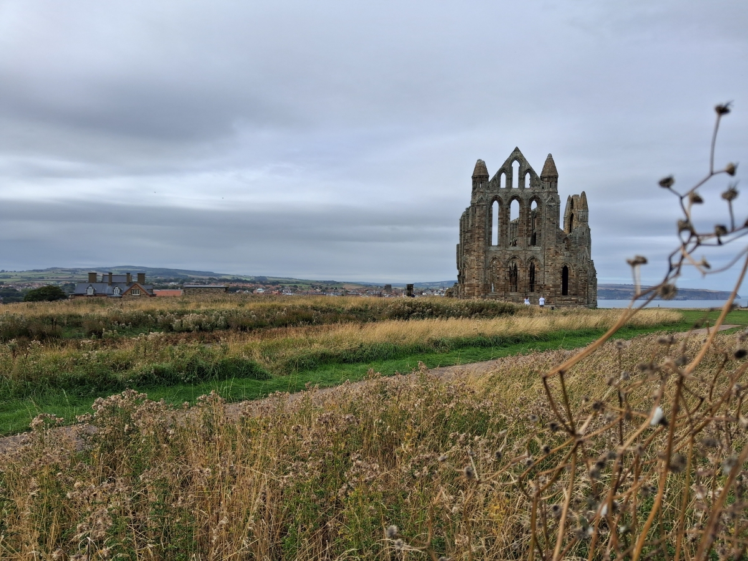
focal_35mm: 27
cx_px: 374
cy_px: 280
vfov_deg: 51.4
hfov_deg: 65.3
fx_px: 583
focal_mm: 4
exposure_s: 1/637
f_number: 1.8
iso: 20
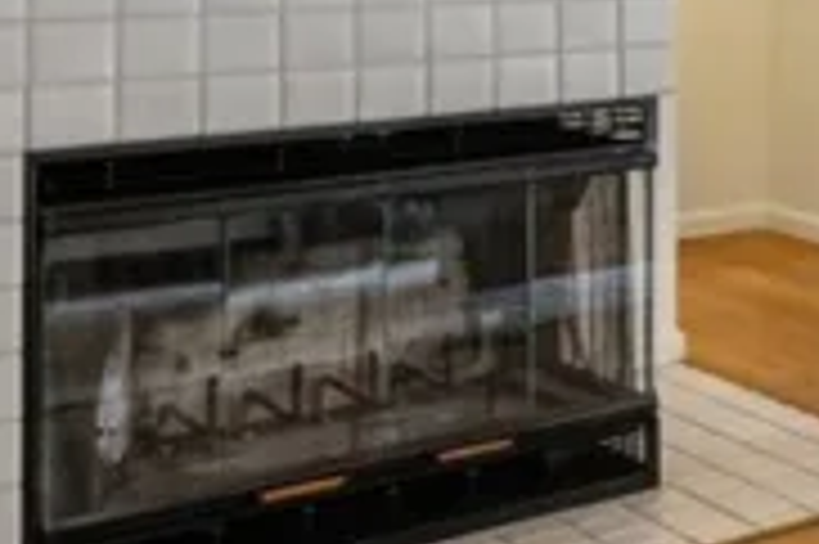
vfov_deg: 17.6
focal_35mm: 74
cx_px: 1742
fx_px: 1682
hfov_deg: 17.3
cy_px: -99
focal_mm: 16
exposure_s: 1/15
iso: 400
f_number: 8
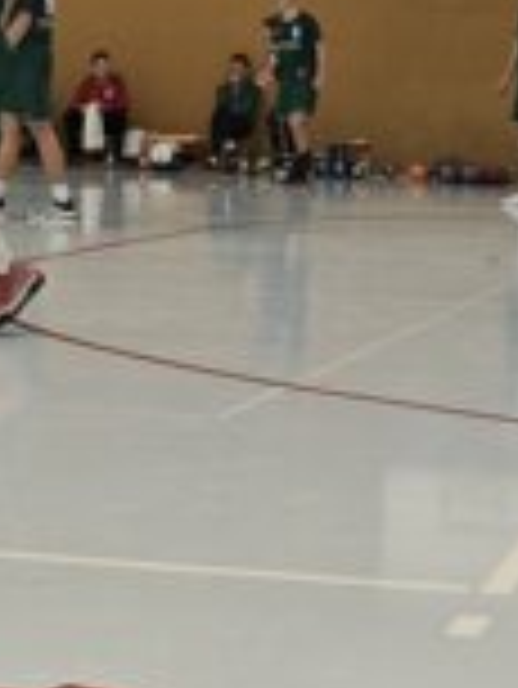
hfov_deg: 24.3
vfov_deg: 31.9
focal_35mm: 60
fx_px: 1195
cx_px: 167
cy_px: 450
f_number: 1.8
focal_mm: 5.43
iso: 250
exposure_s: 1/100
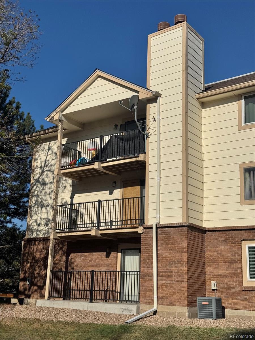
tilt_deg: +13.7
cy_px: 170
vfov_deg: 39.7
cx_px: 128
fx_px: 471
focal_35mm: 48
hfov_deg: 30.3
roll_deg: -1.0
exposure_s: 1/15385
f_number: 1.78
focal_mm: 6.76
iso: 80
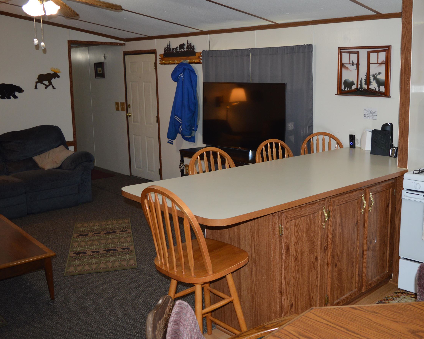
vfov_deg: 42.2
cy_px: 155
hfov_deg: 50.4
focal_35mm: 35
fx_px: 439
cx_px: 289
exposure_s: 1/60
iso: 450
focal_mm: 18
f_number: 3.5
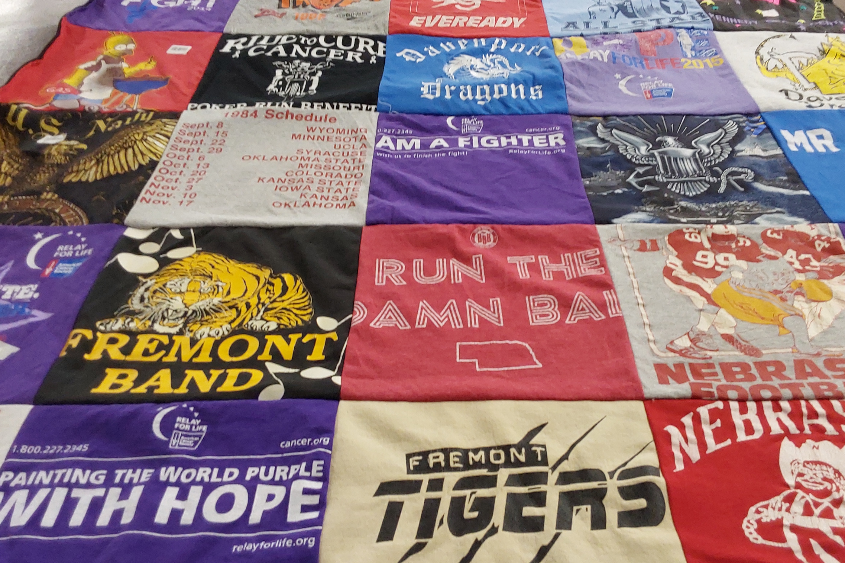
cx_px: 473
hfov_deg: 55.6
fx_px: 798
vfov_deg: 38.9
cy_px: 293
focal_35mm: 34
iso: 125
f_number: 1.9
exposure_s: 1/60
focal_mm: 2.91
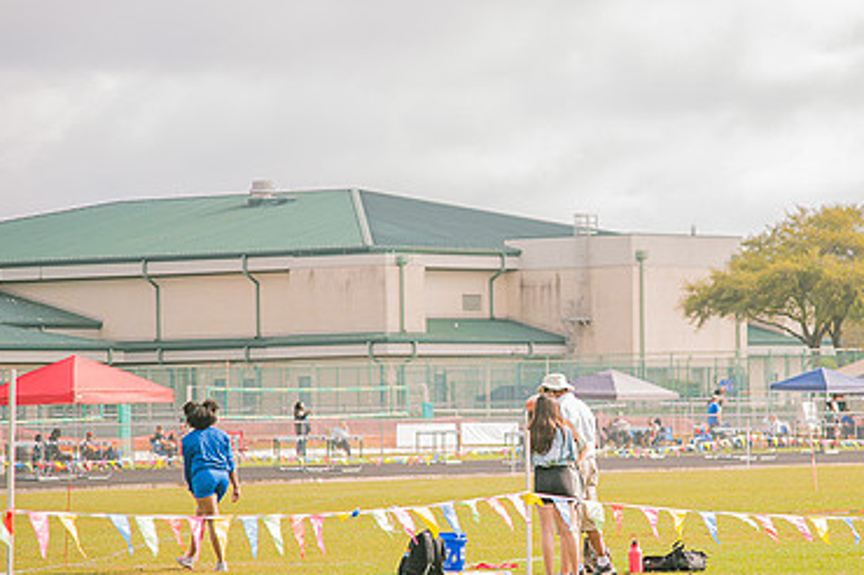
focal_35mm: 188
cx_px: 588
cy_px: 351
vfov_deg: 7.3
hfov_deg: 10.9
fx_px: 4508
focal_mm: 120
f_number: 4
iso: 200
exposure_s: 1/200
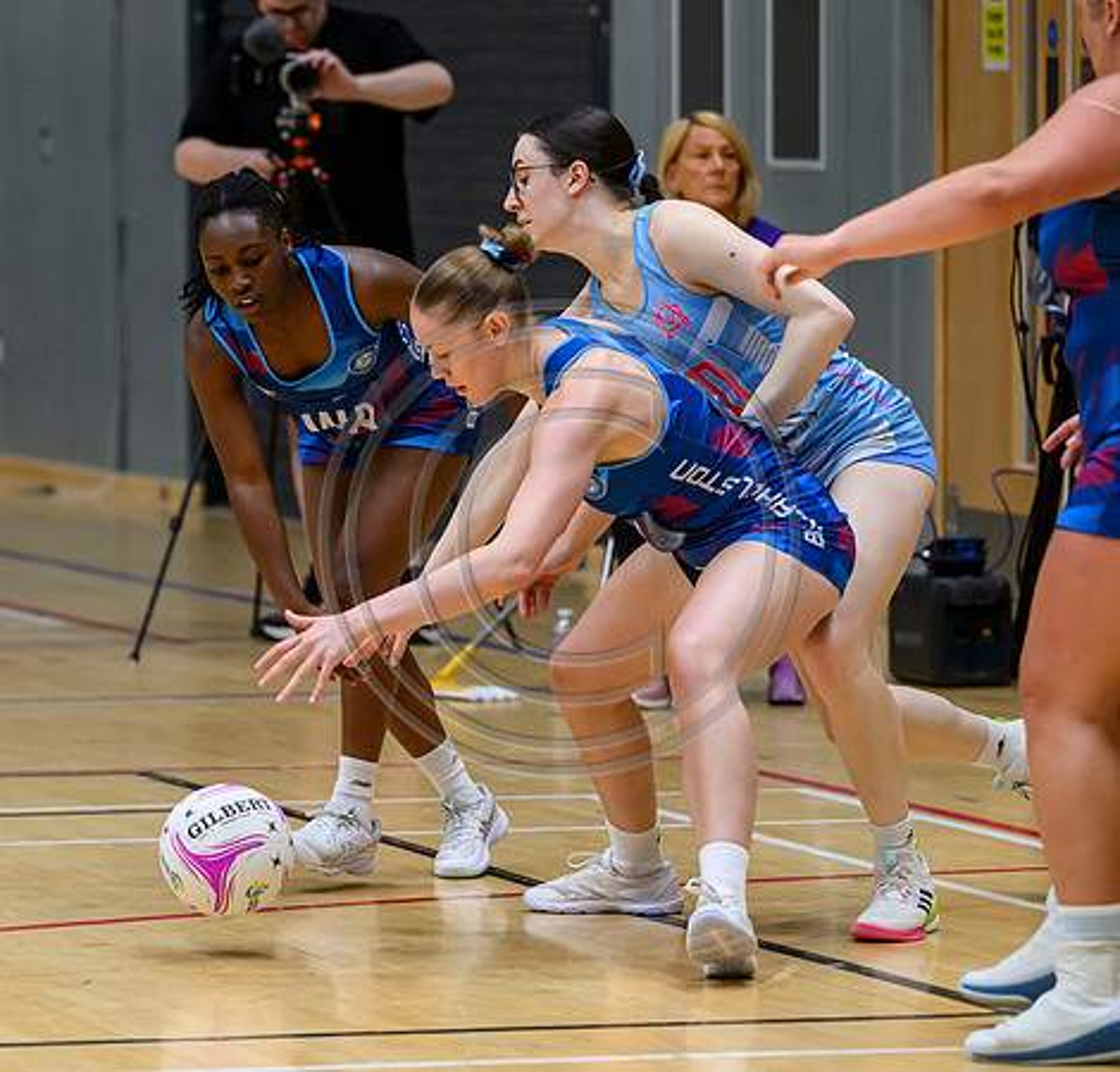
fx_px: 9446
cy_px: 503
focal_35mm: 264
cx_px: 144
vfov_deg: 6.5
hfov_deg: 6.8
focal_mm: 160
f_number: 3.5
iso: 3200
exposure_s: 1/1250
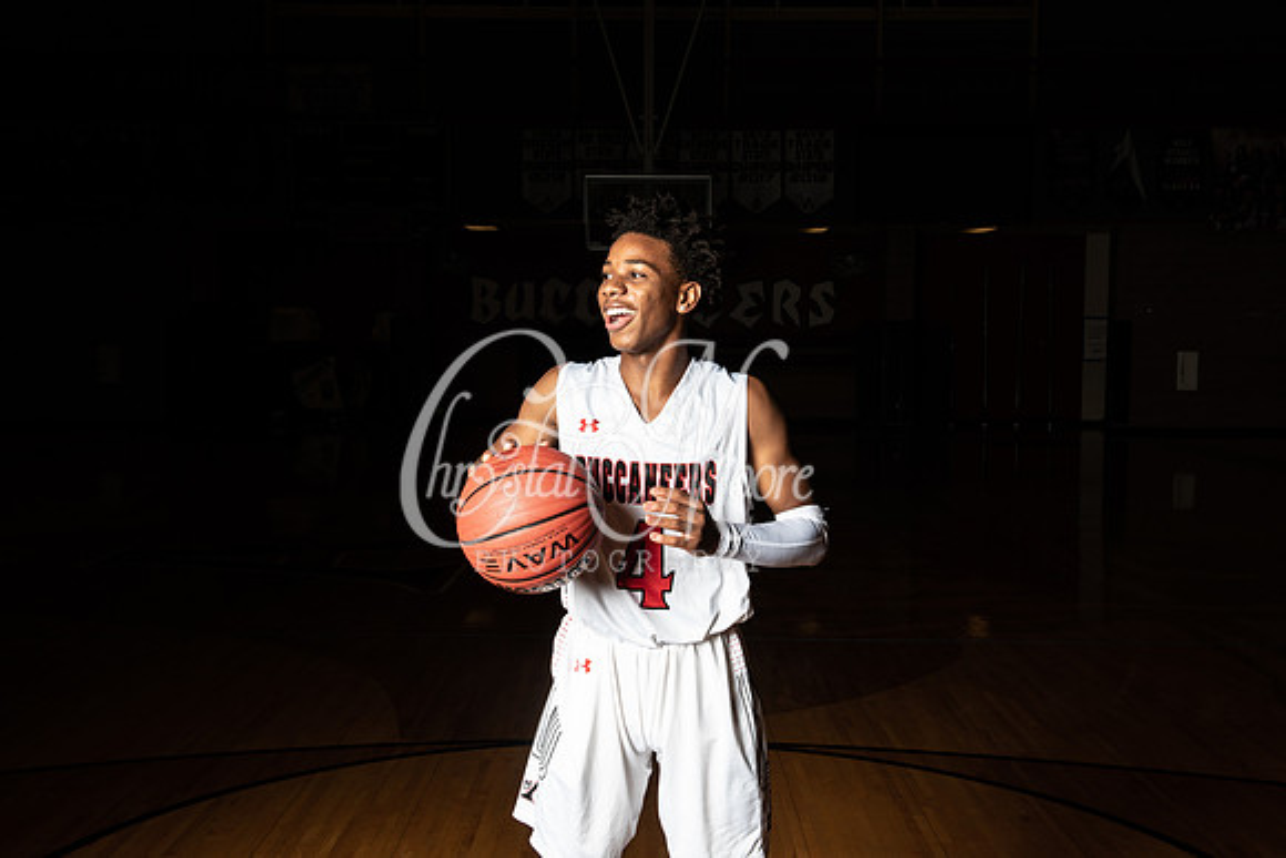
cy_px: 429
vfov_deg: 29.9
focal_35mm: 45
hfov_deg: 43.6
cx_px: 643
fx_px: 1608
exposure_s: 1/200
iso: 320
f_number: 14
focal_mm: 45
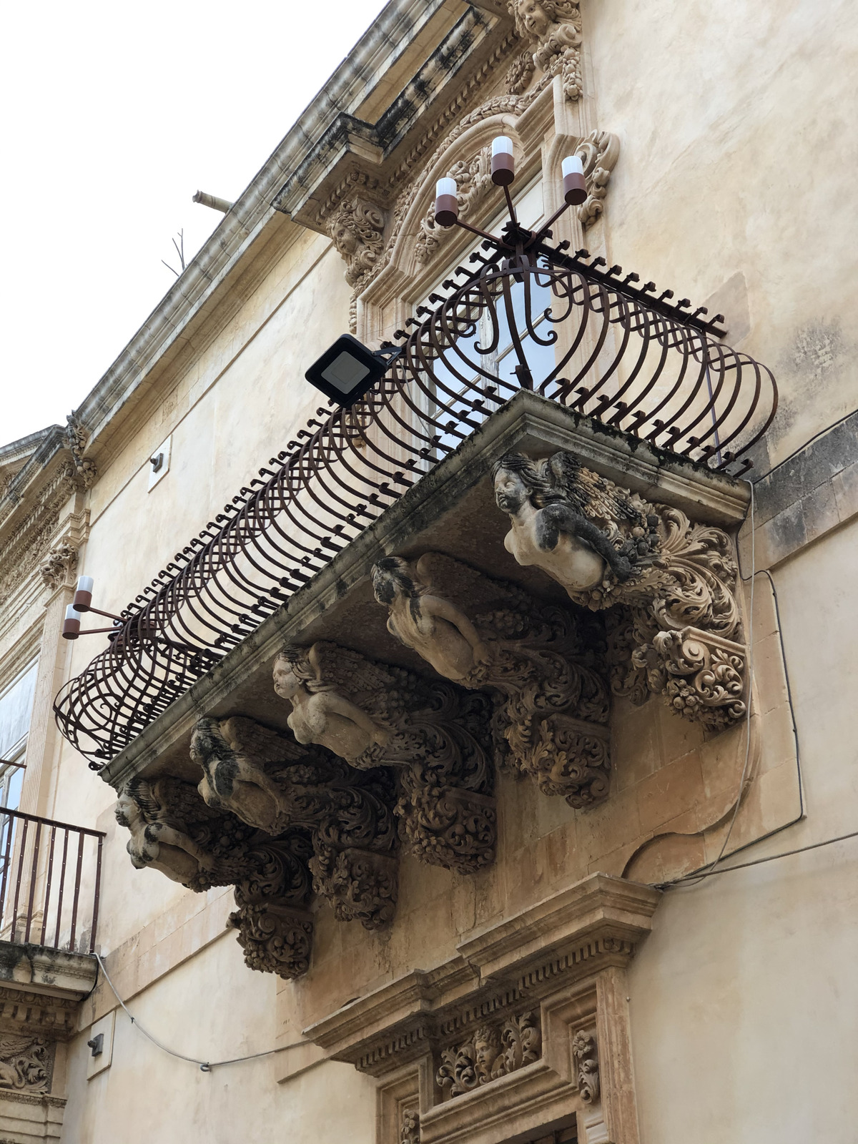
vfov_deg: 36.8
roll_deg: +1.0
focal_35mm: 52
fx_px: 1719
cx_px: 429
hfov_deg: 28.0
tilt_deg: +33.4
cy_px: 572
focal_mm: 6
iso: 25
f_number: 2.4
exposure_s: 1/60
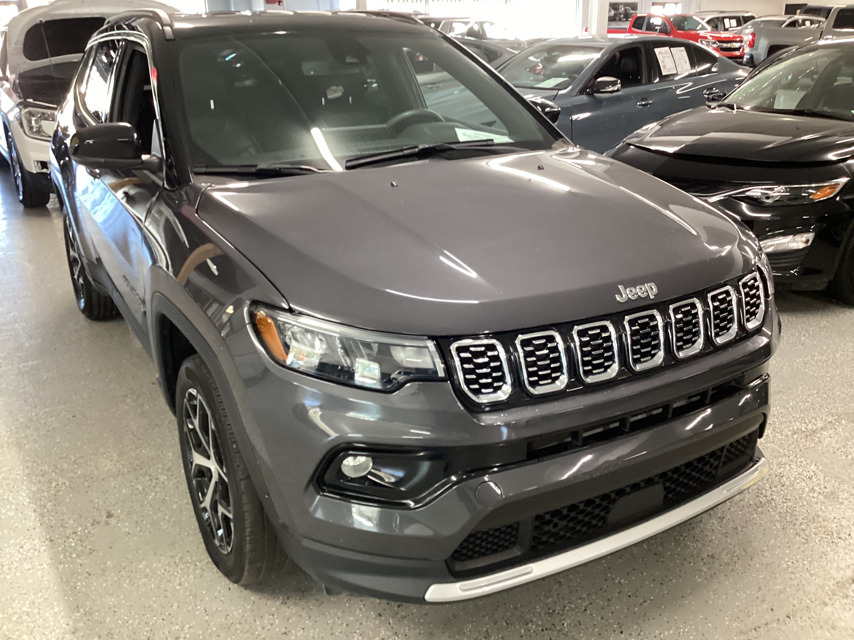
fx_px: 765
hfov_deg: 58.4
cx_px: 427
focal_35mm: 31
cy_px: 320
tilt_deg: -22.4
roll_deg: +0.5
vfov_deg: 45.4
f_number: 2.4
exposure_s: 1/40
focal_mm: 3.3
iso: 250
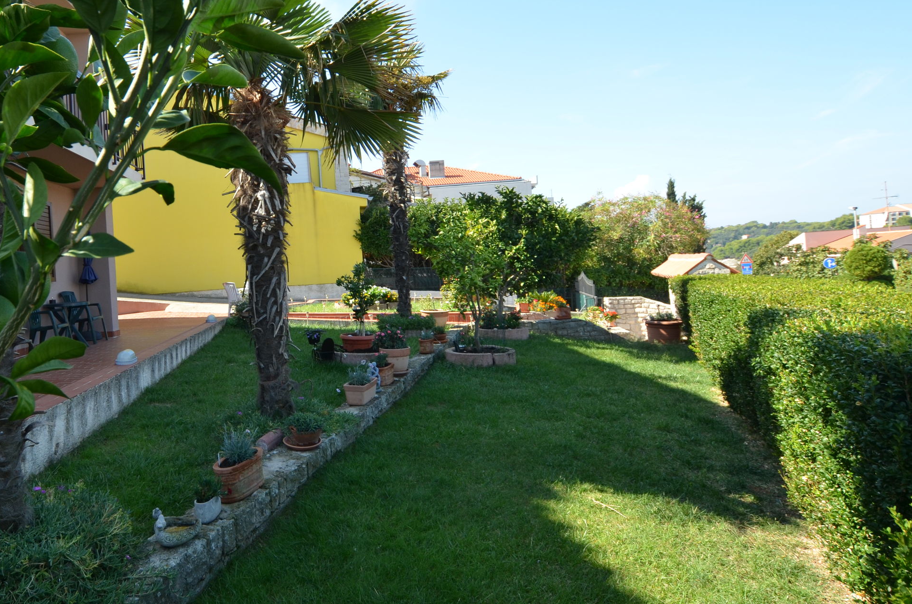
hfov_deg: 74.3
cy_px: 273
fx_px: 556
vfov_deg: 56.9
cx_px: 254
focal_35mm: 22
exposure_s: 1/200
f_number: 7.1
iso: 200
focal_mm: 10
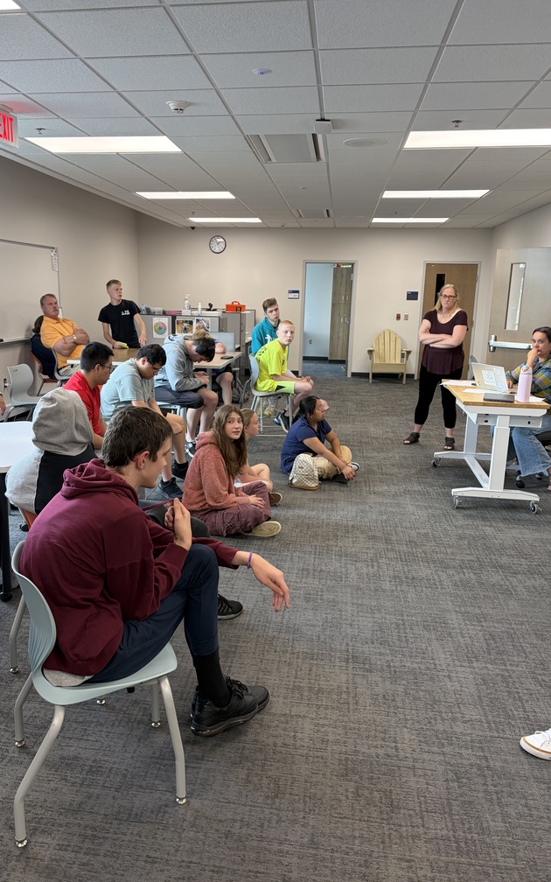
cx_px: 236
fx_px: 673
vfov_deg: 66.5
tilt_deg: -12.5
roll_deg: +0.1
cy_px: 447
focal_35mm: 28
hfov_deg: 44.4
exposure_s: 1/60
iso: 100
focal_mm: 5.96
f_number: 1.6
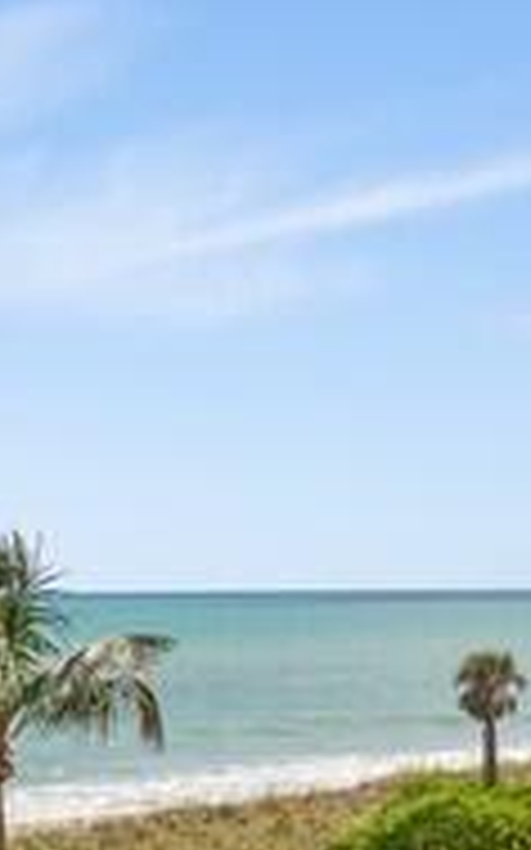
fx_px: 1576
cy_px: 616
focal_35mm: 68
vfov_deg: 29.8
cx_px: 1044
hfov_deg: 15.5
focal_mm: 14
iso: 100
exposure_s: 1/400
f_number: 11
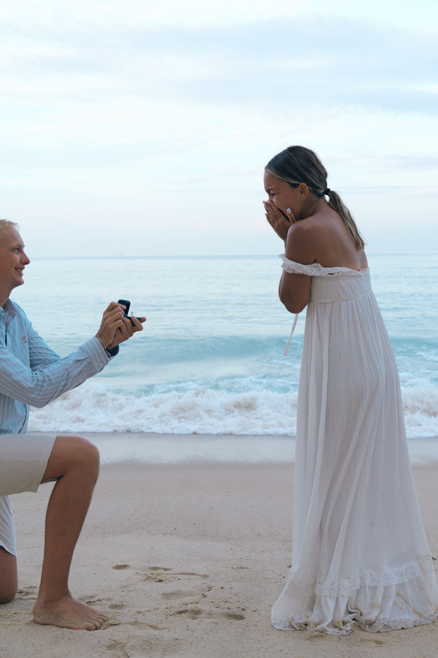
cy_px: 329
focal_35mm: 50
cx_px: 219
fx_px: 912
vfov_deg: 39.6
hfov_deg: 27.0
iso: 400
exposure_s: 1/400
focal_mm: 50
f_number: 5.6
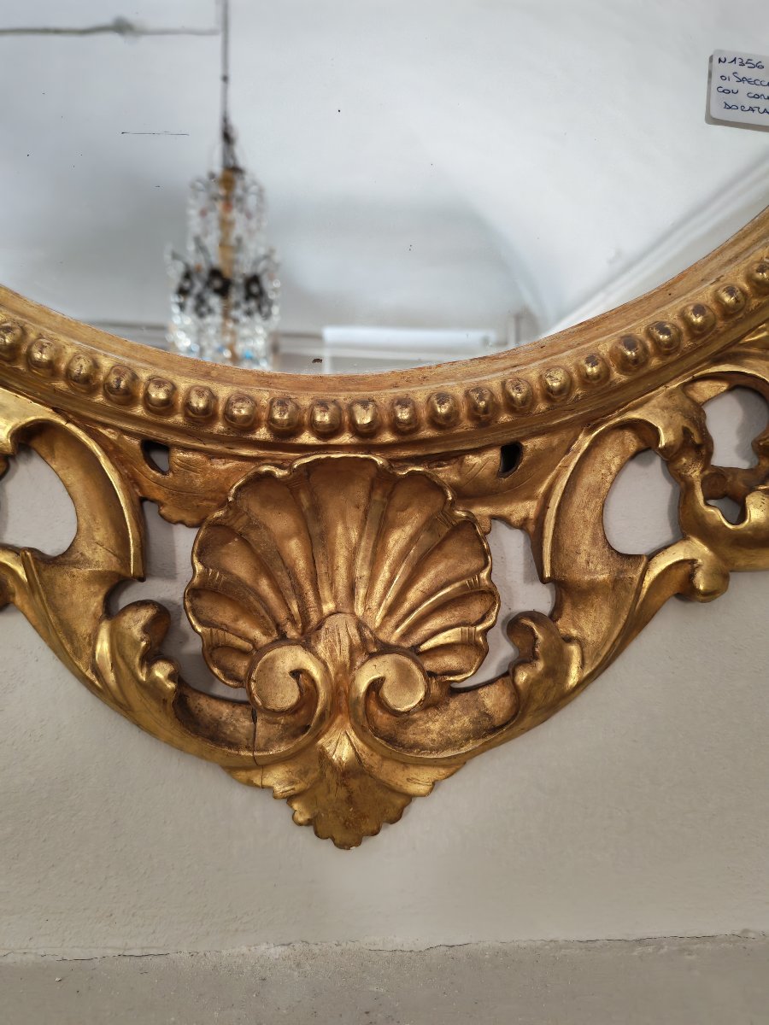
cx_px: 384
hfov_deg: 51.4
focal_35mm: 27
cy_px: 512
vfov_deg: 65.3
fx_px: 800
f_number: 1.9
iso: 1600
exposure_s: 1/60
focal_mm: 6.12
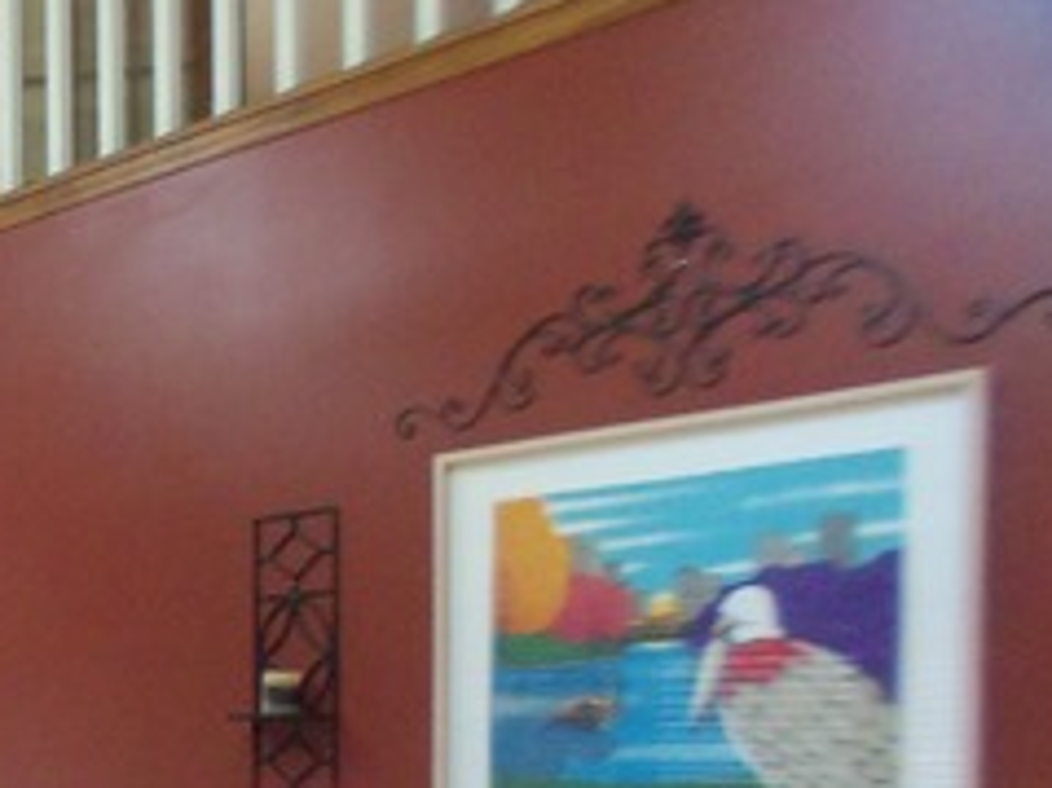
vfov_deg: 18.9
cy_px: 836
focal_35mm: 75
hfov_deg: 23.0
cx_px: -335
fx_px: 2278
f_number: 3.9
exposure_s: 1/30
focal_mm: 5.1
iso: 320
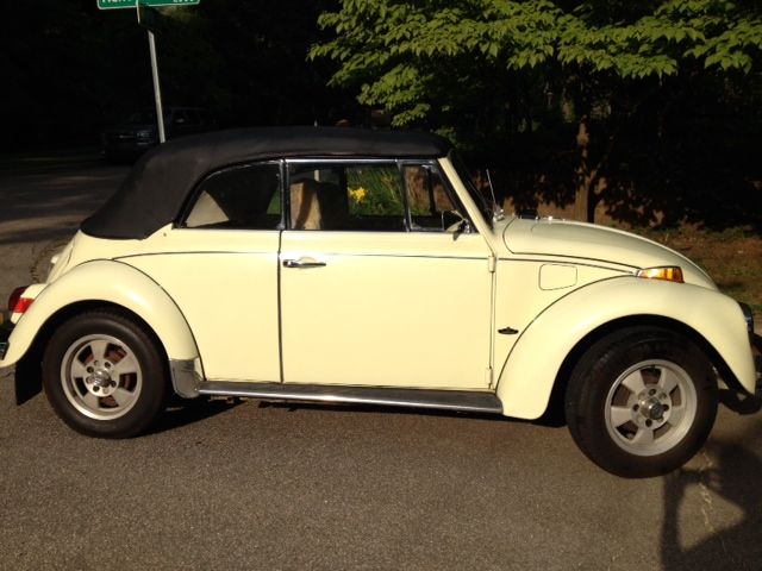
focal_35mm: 35
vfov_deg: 40.7
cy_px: 286
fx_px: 770
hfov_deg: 52.6
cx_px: 381
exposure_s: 1/2907
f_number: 2.4
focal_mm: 4.28
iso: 80
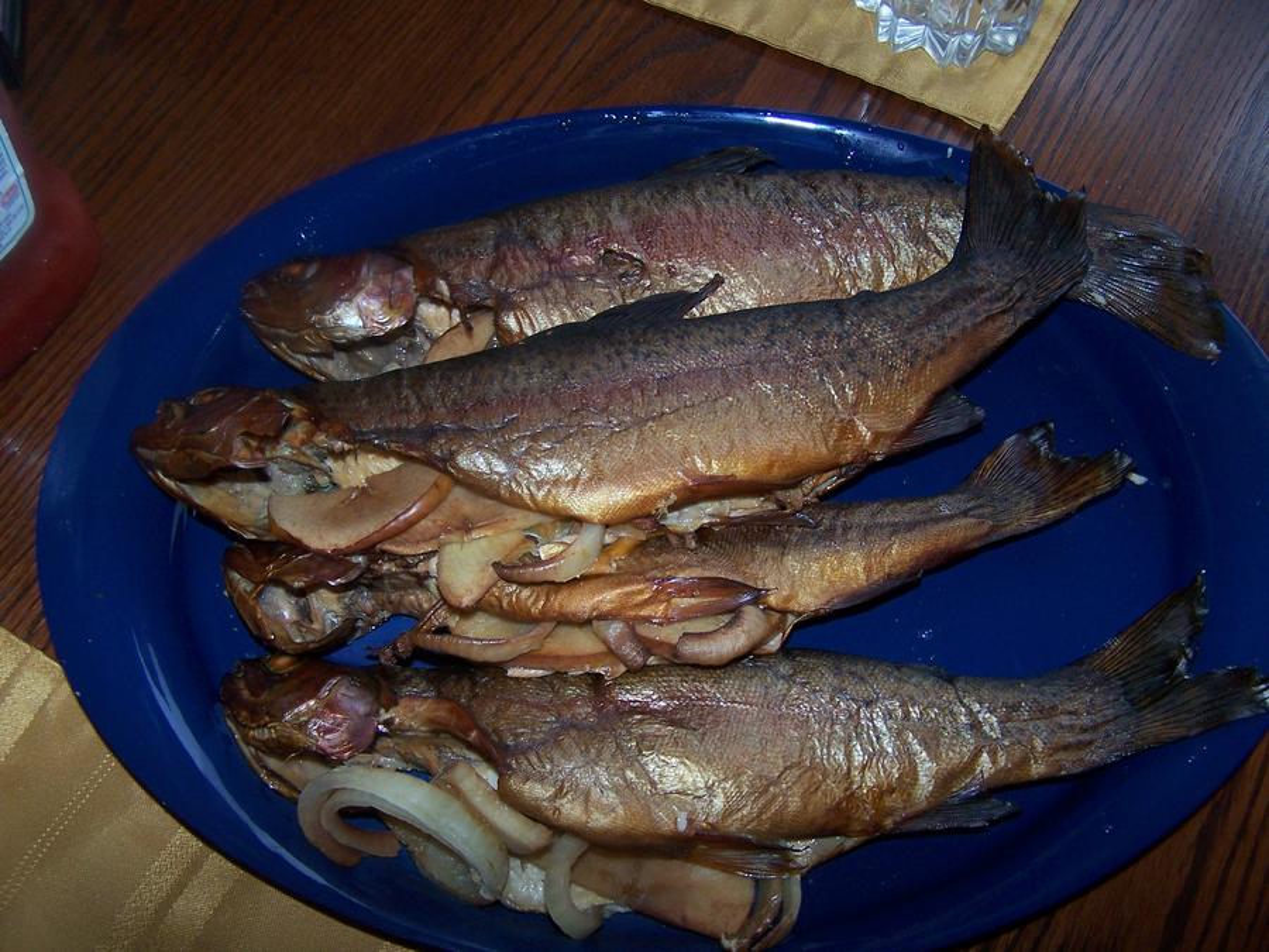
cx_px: 634
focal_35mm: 38
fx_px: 1393
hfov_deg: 49.0
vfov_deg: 37.7
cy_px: 476
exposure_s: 1/60
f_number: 2.8
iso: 140
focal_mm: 6.3
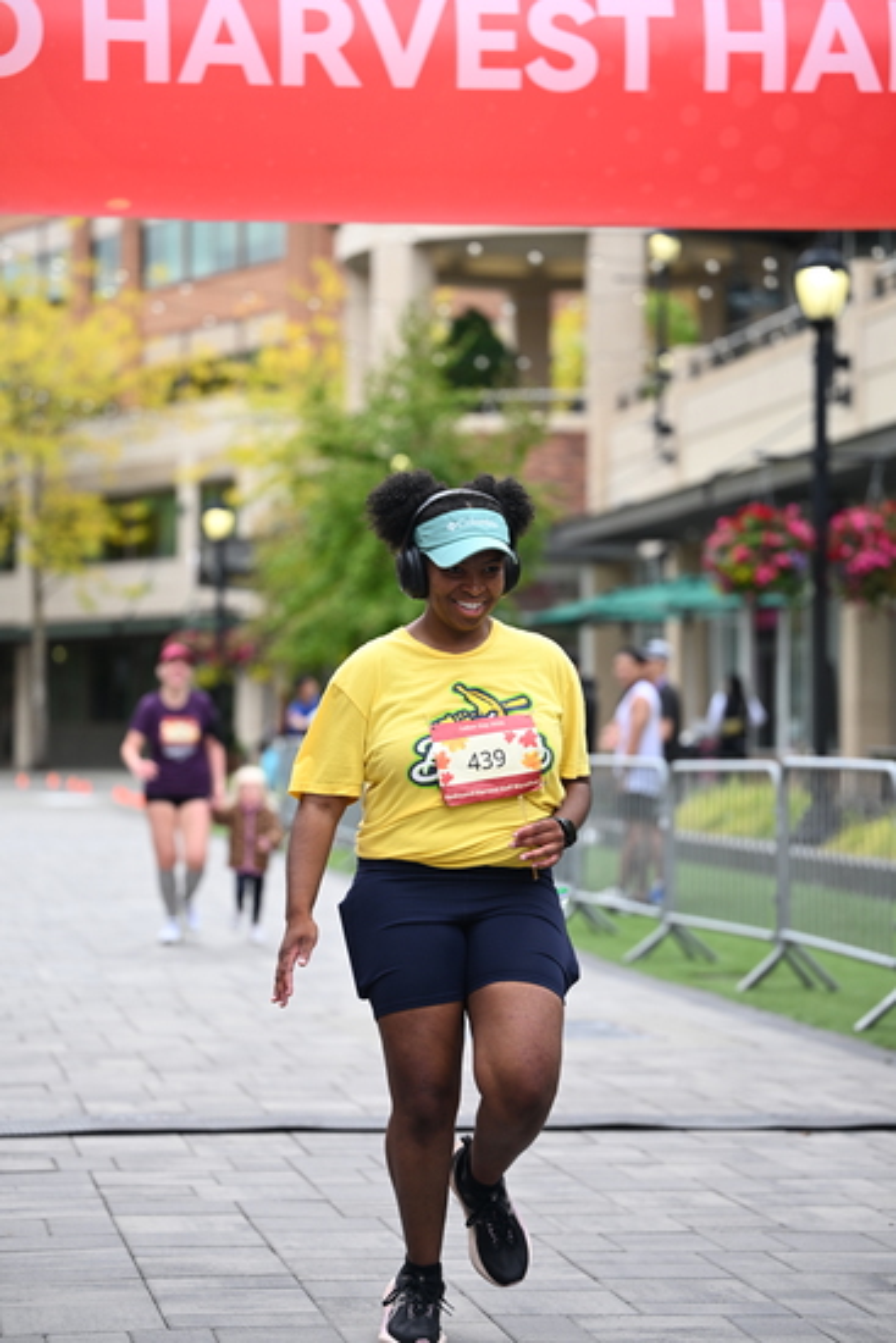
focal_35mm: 91
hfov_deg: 15.0
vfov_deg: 22.4
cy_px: 672
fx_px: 3395
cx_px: 448
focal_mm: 91
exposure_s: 1/2500
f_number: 2.8
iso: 640
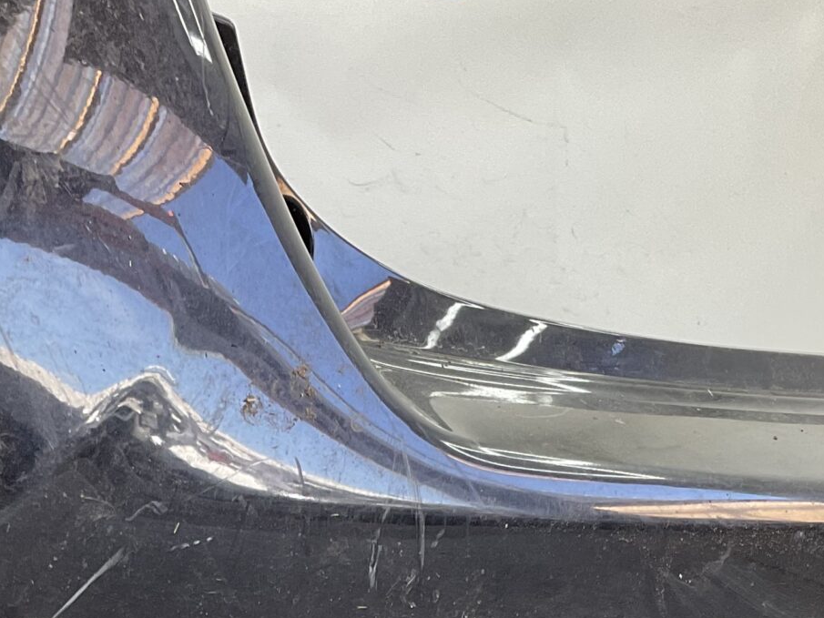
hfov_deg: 23.8
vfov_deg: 17.3
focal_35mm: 82
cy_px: 718
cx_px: 305
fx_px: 1952
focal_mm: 3
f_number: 1.8
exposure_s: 1/120
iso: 40
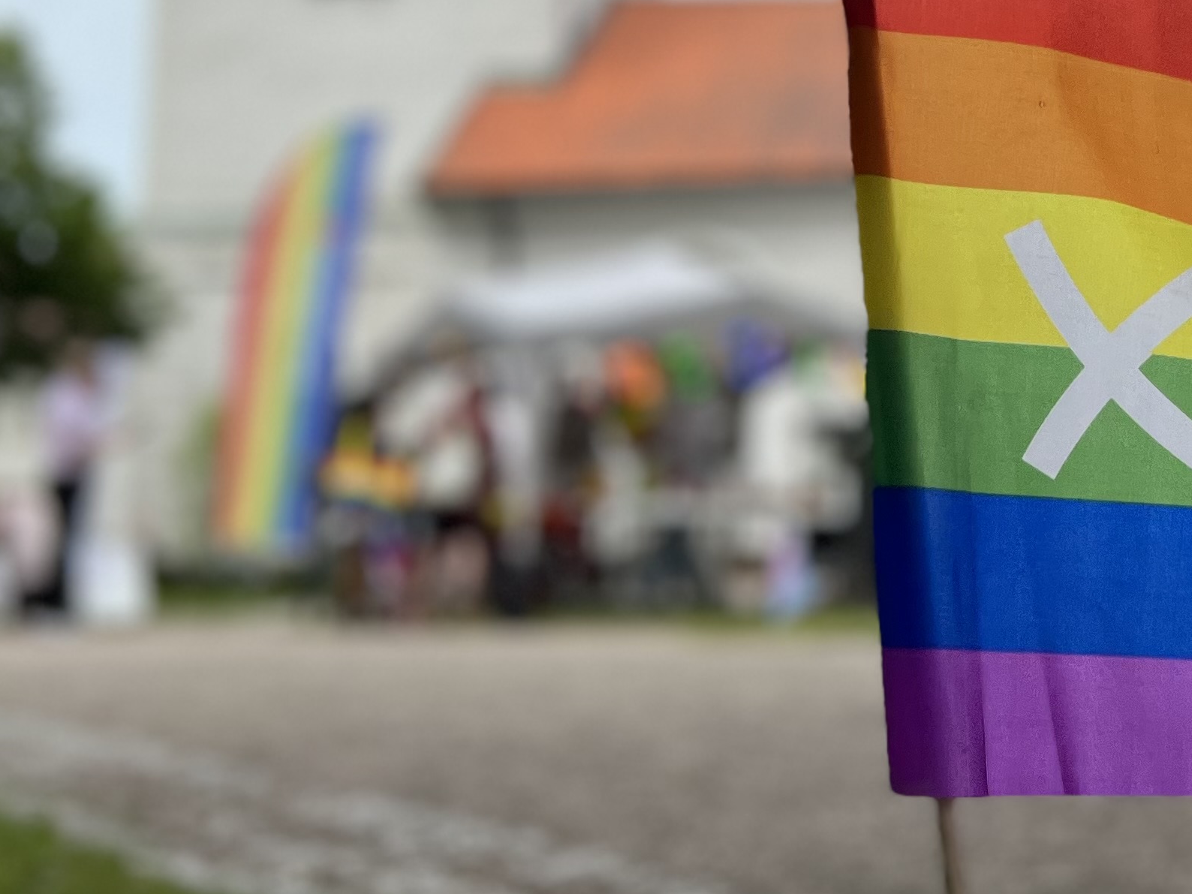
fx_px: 2273
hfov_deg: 27.9
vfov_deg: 22.1
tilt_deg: +7.7
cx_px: 1145
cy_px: 243
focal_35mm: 66
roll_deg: +0.4
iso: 50
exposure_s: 1/4274
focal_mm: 5.7
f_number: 1.5
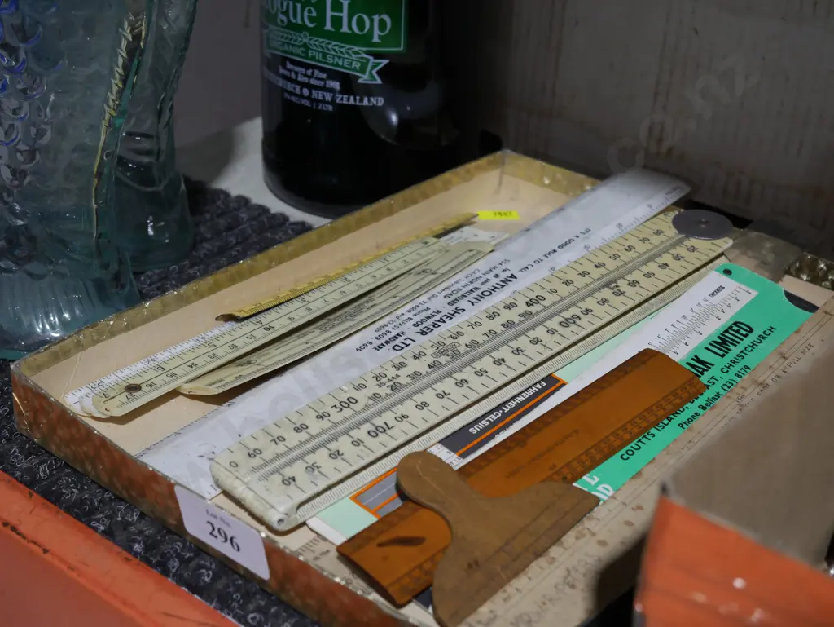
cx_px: 417
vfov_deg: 26.1
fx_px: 1350
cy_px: 314
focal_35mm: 56
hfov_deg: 34.3
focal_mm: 28
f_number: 5.3
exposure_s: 1/60
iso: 640
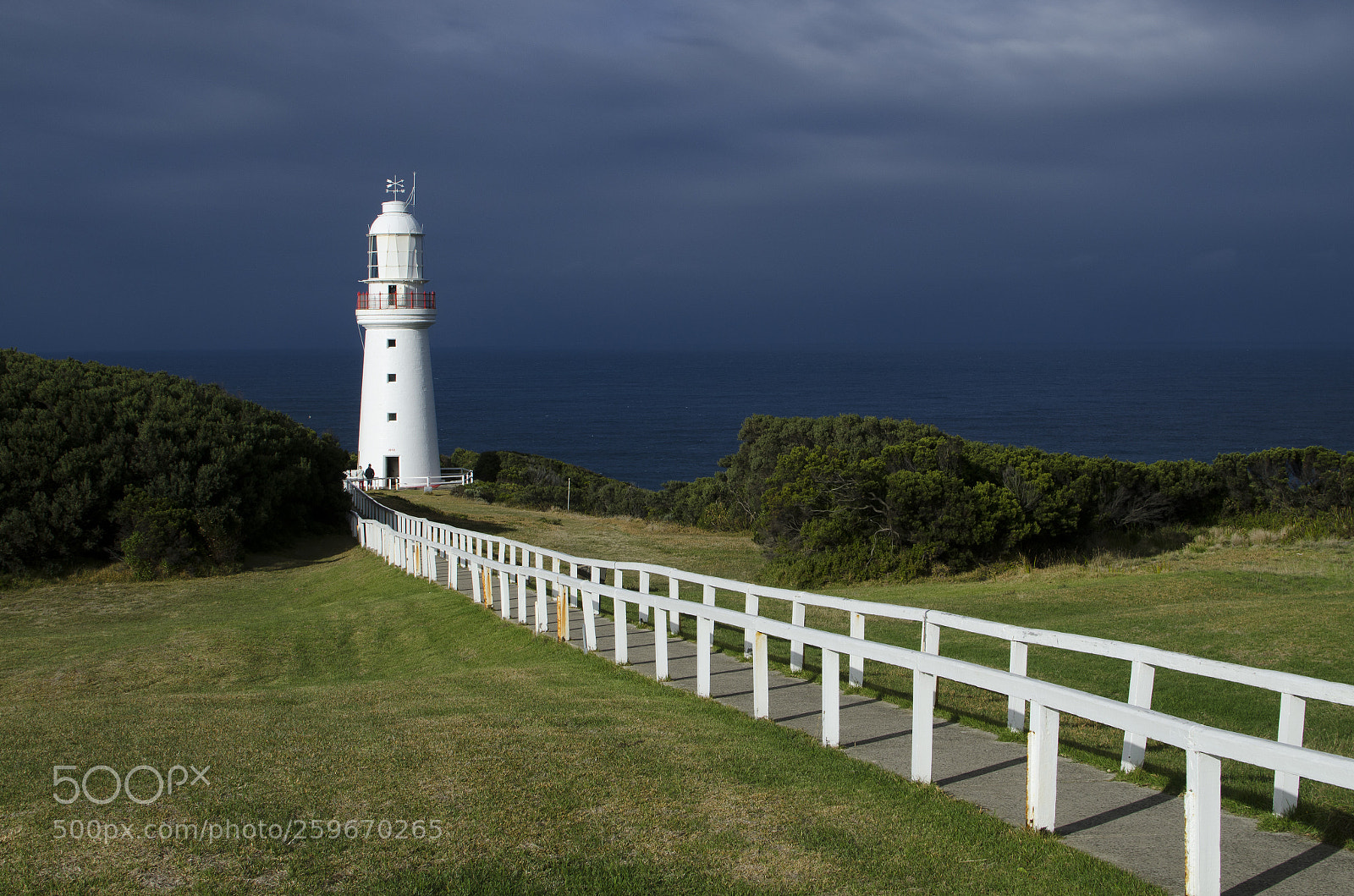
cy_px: 448
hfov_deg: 37.9
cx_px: 677
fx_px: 1970
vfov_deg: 25.6
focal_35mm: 52
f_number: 10
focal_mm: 35
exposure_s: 1/320
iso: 100
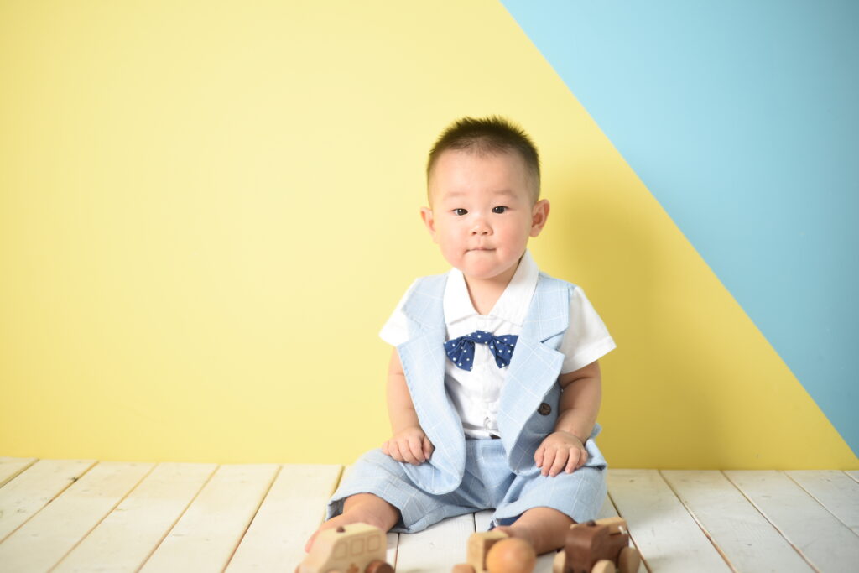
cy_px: 286
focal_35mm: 50
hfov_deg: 39.6
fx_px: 1193
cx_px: 430
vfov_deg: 27.0
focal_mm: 50
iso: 100
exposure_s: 1/200
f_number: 2
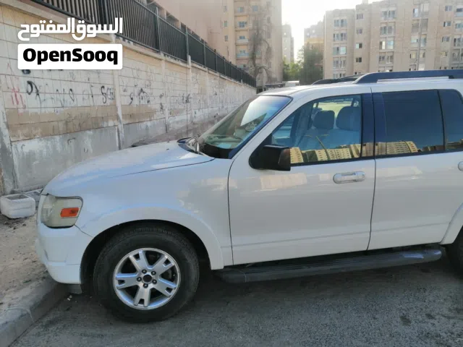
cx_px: 232
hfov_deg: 67.3
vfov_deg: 53.1
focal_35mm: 26
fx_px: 348
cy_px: 174
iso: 50
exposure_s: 1/661
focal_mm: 3.95
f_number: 1.8
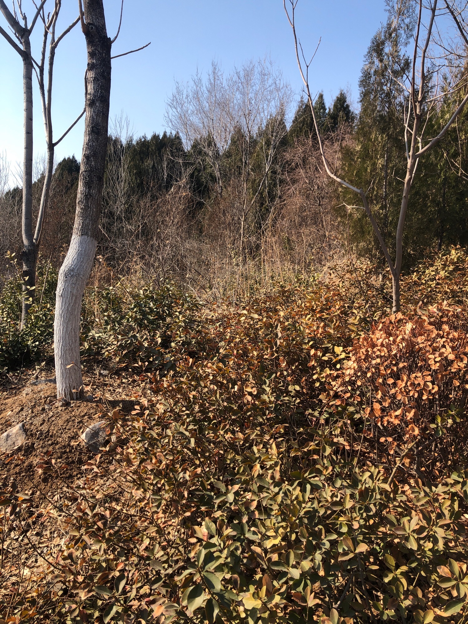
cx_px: 234
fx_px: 505
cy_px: 312
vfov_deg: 63.4
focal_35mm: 28
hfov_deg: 49.7
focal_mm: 3.99
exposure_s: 1/1066
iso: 20
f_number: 1.8
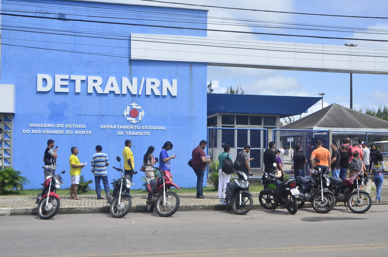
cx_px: 194
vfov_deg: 31.8
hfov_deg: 46.5
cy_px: 128
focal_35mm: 42
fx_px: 452
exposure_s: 1/250
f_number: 16
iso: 400
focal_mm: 28
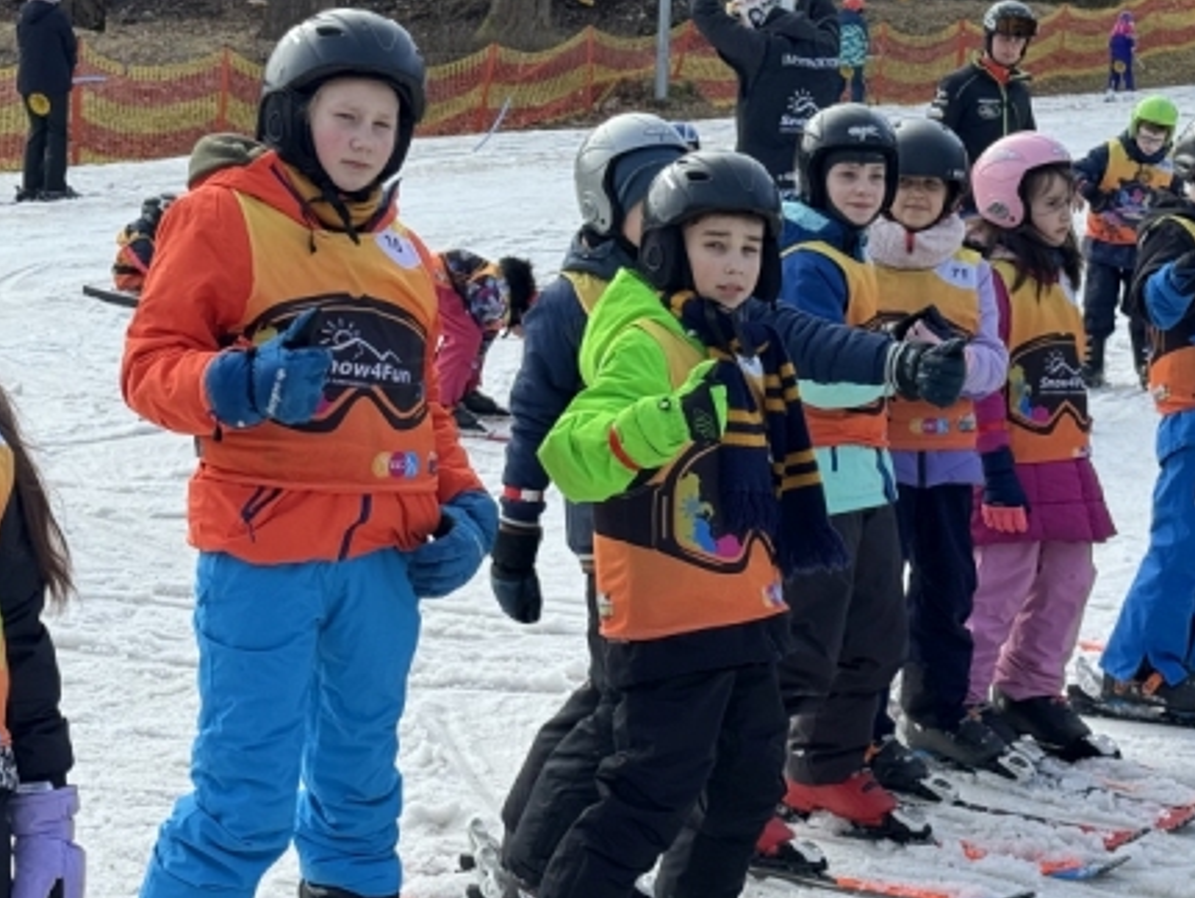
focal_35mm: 89
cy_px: 324
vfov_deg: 16.6
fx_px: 3075
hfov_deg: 22.0
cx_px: 643
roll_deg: -3.5
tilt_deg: -2.0
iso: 64
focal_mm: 6.86
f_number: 1.78
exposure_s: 1/1366
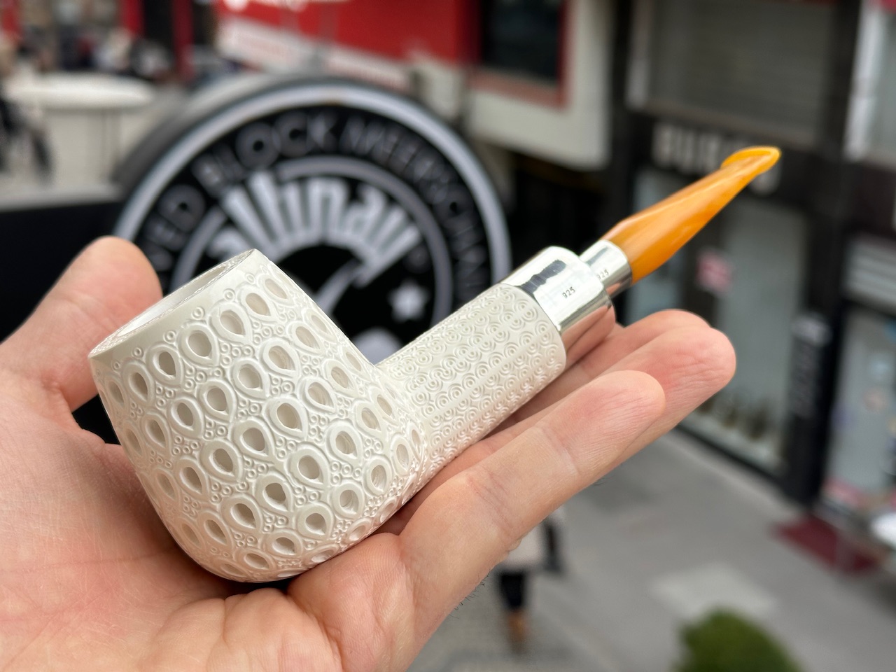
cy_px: 336
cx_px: 448
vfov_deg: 30.3
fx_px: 1242
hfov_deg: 39.7
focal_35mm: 48
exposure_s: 1/454
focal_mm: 6.86
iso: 64
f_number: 1.78
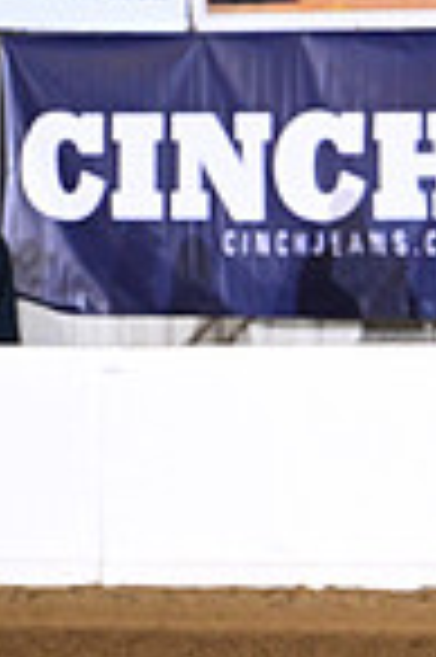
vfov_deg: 2.6
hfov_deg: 1.7
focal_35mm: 797
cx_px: 1227
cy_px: 358
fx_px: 14512
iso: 2500
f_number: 4.5
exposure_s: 1/200
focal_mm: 200
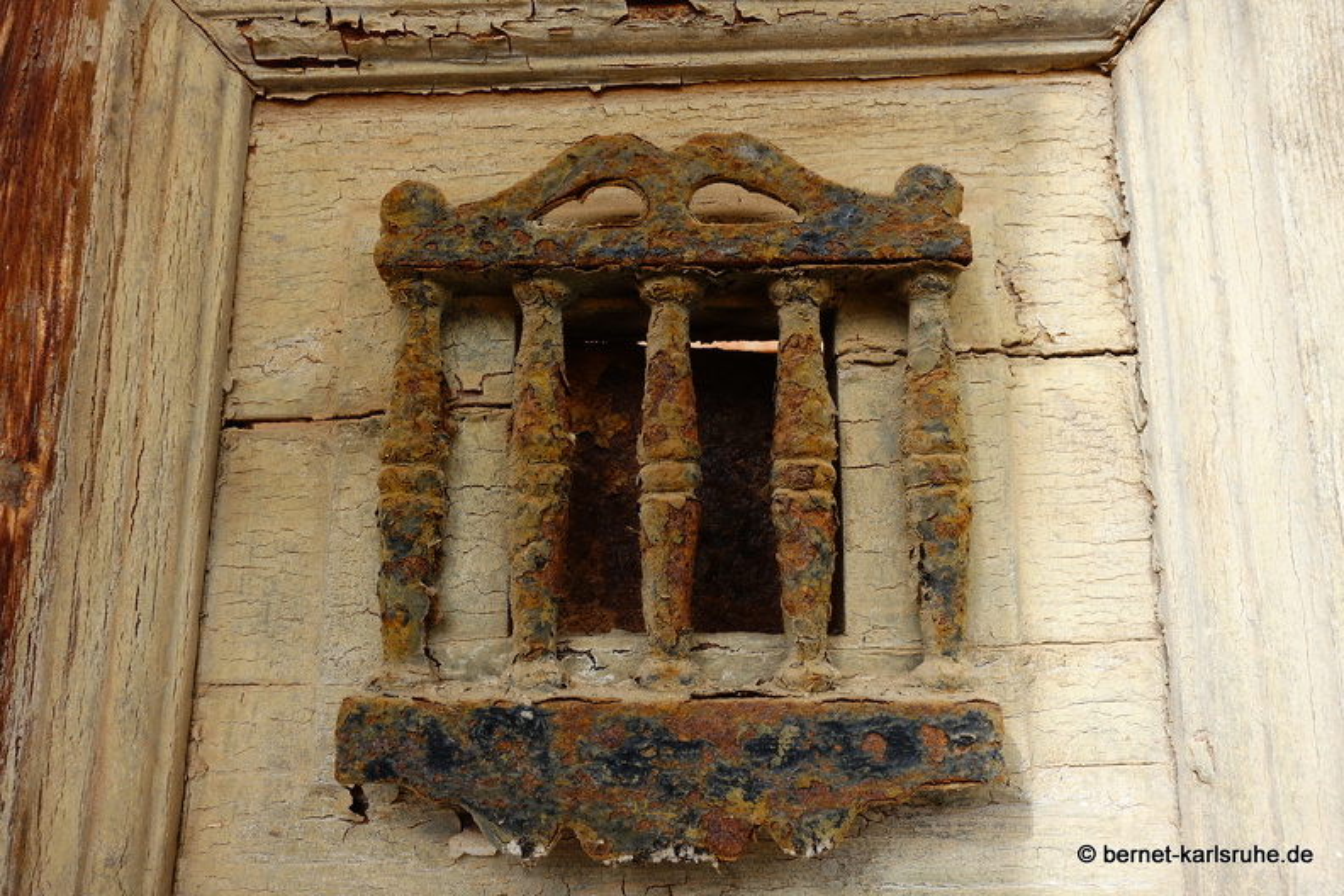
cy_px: 448
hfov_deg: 73.7
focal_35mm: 24
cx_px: 672
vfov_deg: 53.1
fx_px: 896
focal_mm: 8.8
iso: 200
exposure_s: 1/60
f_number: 11
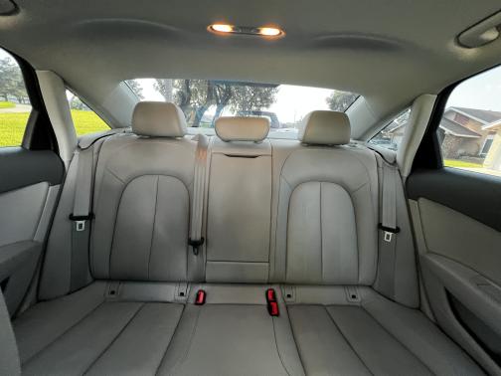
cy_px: 188
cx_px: 250
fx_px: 188
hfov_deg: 106.2
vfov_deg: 89.9
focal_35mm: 13
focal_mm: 1.57
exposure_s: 1/60
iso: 400
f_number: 1.8
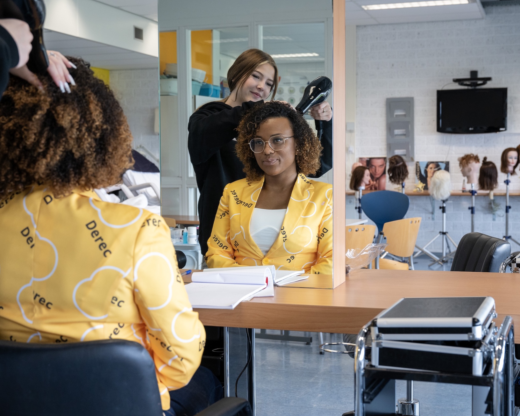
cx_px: 237
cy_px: 206
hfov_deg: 34.7
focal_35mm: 54
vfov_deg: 28.1
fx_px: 831
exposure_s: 1/160
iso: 1600
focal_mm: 47
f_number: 5.6
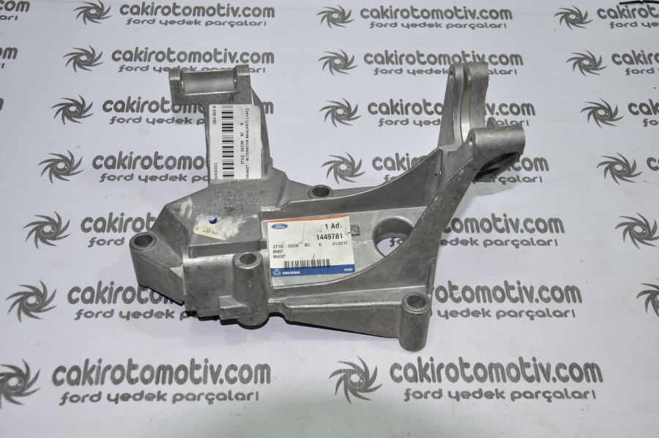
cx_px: 330
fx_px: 878
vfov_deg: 28.0
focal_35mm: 48
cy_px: 219
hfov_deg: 41.2
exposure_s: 1/50
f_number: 5.6
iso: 200
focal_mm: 32
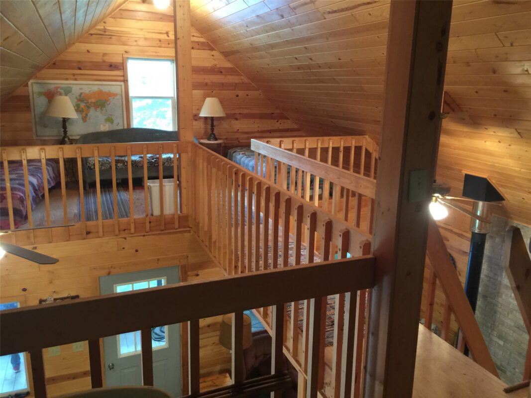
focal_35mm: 29
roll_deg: -1.7
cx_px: 266
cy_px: 199
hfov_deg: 61.7
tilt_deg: -14.4
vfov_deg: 48.2
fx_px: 445
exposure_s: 1/4
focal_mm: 4.15
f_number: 2.2
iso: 80
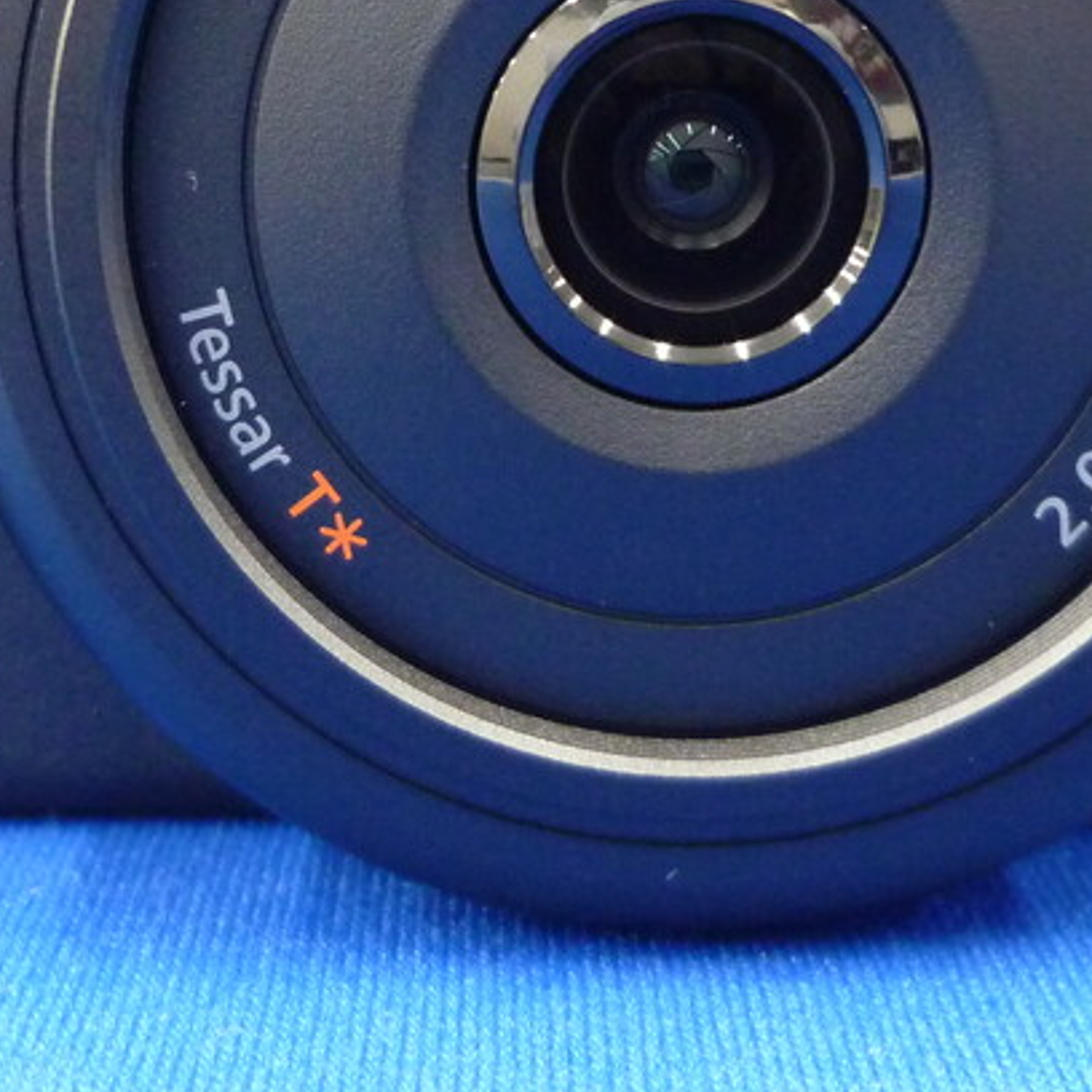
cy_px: 185
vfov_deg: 25.9
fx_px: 2320
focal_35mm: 65
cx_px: 452
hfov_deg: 26.4
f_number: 2.8
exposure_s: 1/25
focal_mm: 4.5
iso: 400
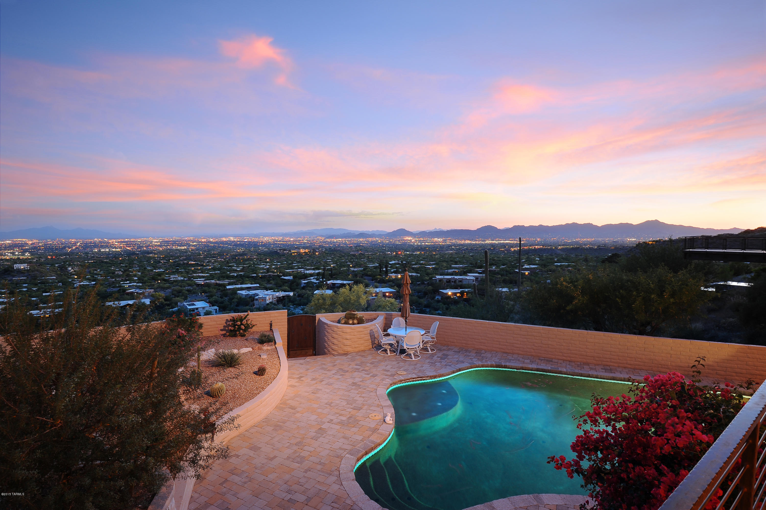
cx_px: 383
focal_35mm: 18
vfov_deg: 67.3
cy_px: 255
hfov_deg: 90.0
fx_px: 383
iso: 200
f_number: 10
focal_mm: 18
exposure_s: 8
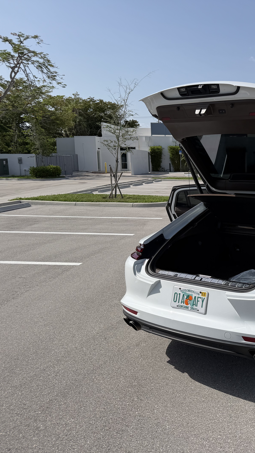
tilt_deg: -8.0
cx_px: 260
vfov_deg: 56.6
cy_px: 227
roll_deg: +0.3
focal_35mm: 35
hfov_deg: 31.0
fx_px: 421
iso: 80
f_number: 1.78
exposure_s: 1/5714
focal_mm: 6.76
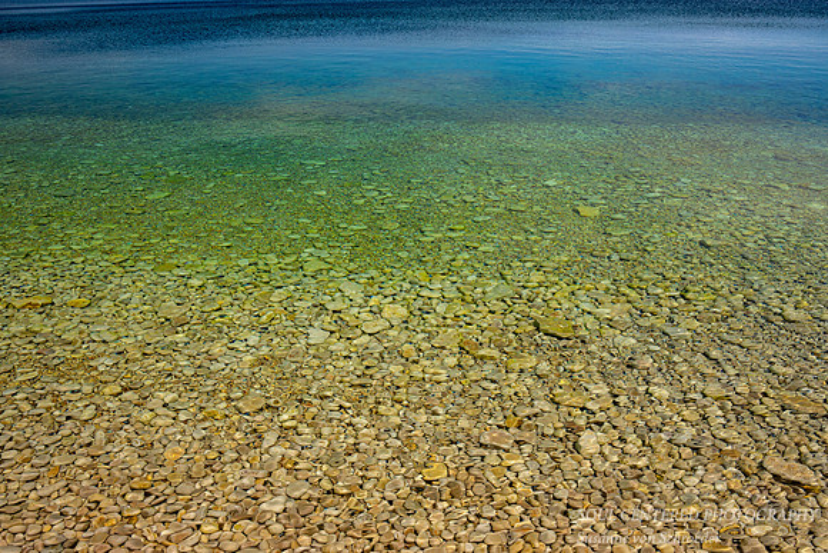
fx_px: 685
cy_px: 289
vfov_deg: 43.9
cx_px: 420
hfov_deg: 62.3
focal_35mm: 30
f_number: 9
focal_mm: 28.5
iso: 250
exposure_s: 1/320
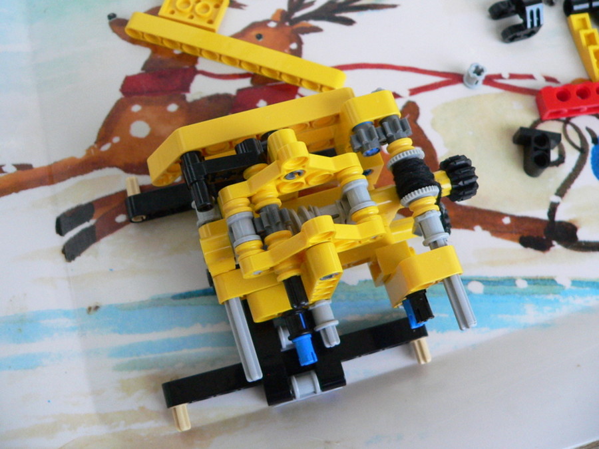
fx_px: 623
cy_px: 224
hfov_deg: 51.4
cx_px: 300
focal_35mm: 36
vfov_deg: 39.7
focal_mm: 6
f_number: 3.3
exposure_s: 1/125
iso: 400
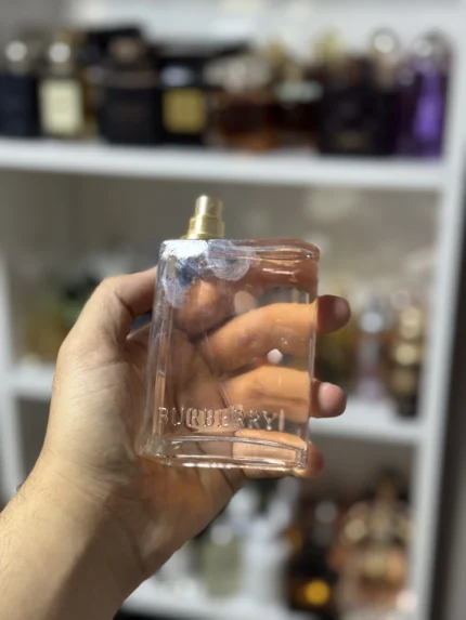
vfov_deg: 39.6
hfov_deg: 30.3
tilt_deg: -18.9
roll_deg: -1.1
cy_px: 310
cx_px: 233
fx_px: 861
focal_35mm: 48
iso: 160
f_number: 1.78
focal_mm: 6.76
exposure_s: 1/50
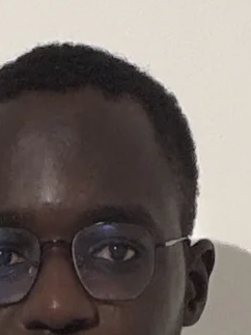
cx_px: -2
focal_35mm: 238
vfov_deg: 6.9
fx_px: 2302
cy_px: 1219
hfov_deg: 6.2
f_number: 1.9
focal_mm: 2.71
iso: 80
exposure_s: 1/103
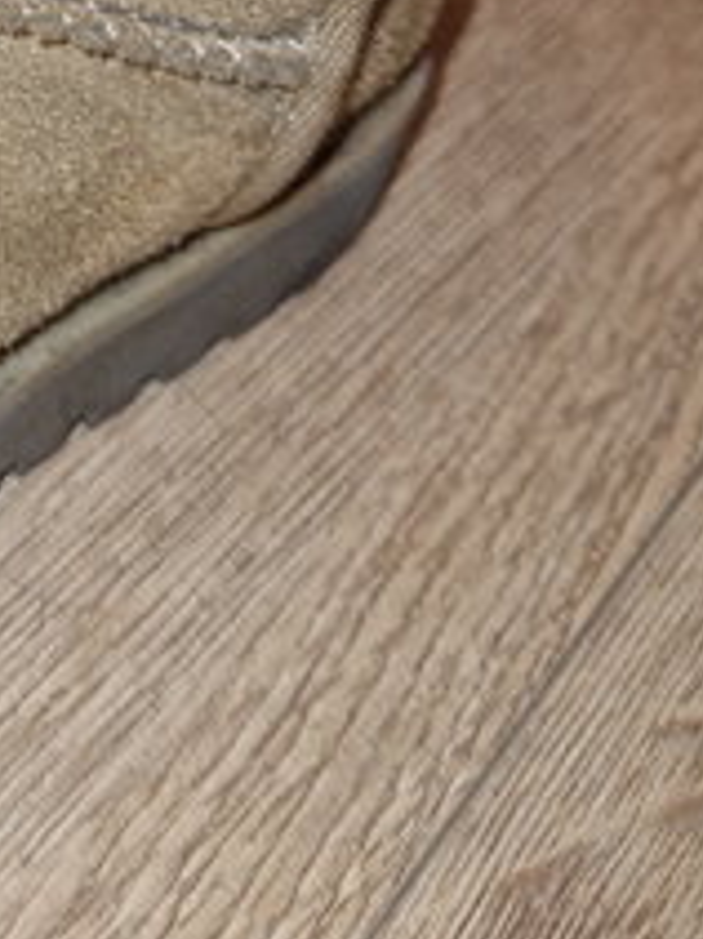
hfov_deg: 14.8
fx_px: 2439
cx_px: -449
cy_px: -354
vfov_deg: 19.7
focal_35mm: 90
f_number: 1.8
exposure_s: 1/100
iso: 160
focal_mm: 5.4
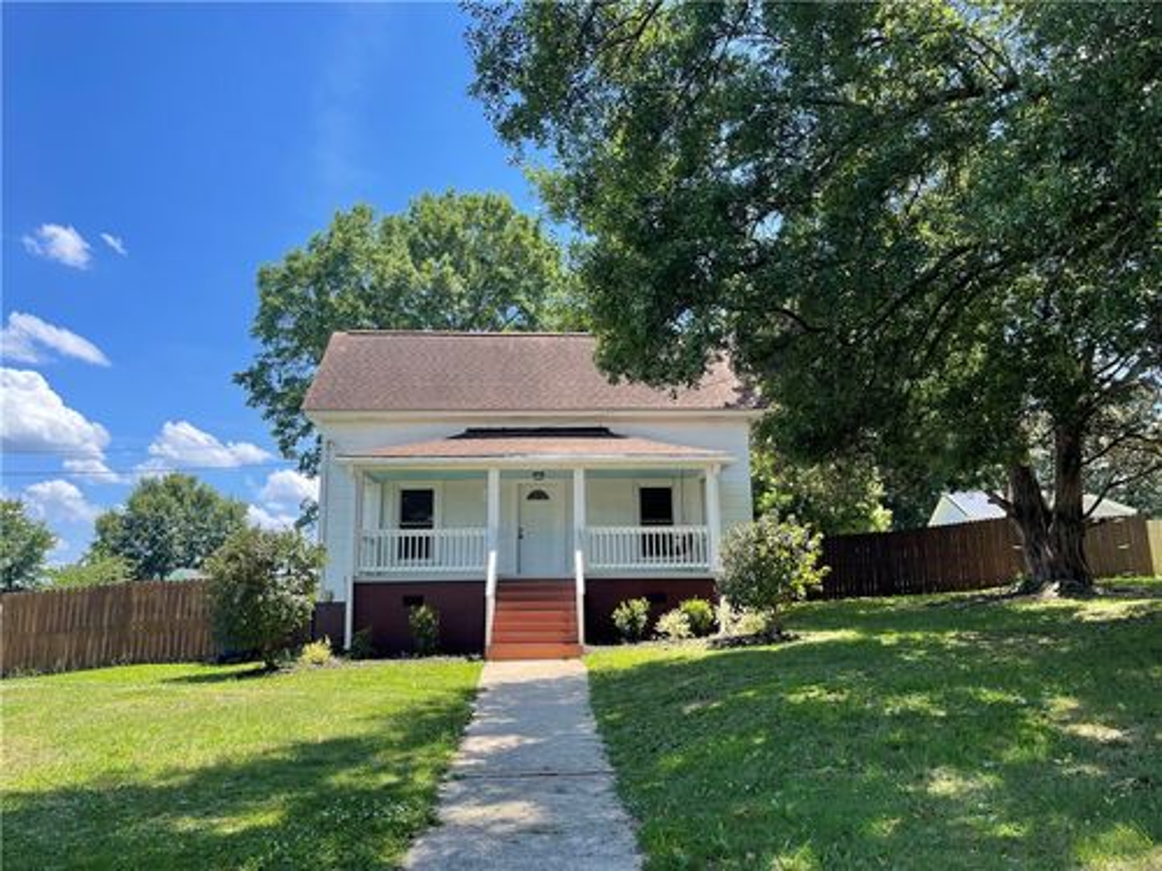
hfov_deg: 69.4
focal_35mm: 25
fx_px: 839
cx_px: 581
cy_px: 436
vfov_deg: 54.9
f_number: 1.6
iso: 32
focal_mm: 5.1
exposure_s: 1/1098
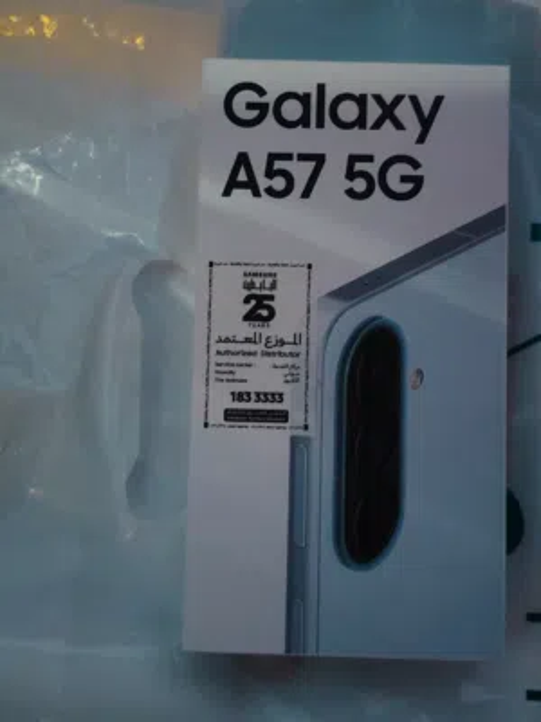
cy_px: 361
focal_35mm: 48
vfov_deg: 39.7
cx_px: 270
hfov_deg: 30.3
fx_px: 1000
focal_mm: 5.25
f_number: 1.75
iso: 2756
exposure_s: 1/8.33
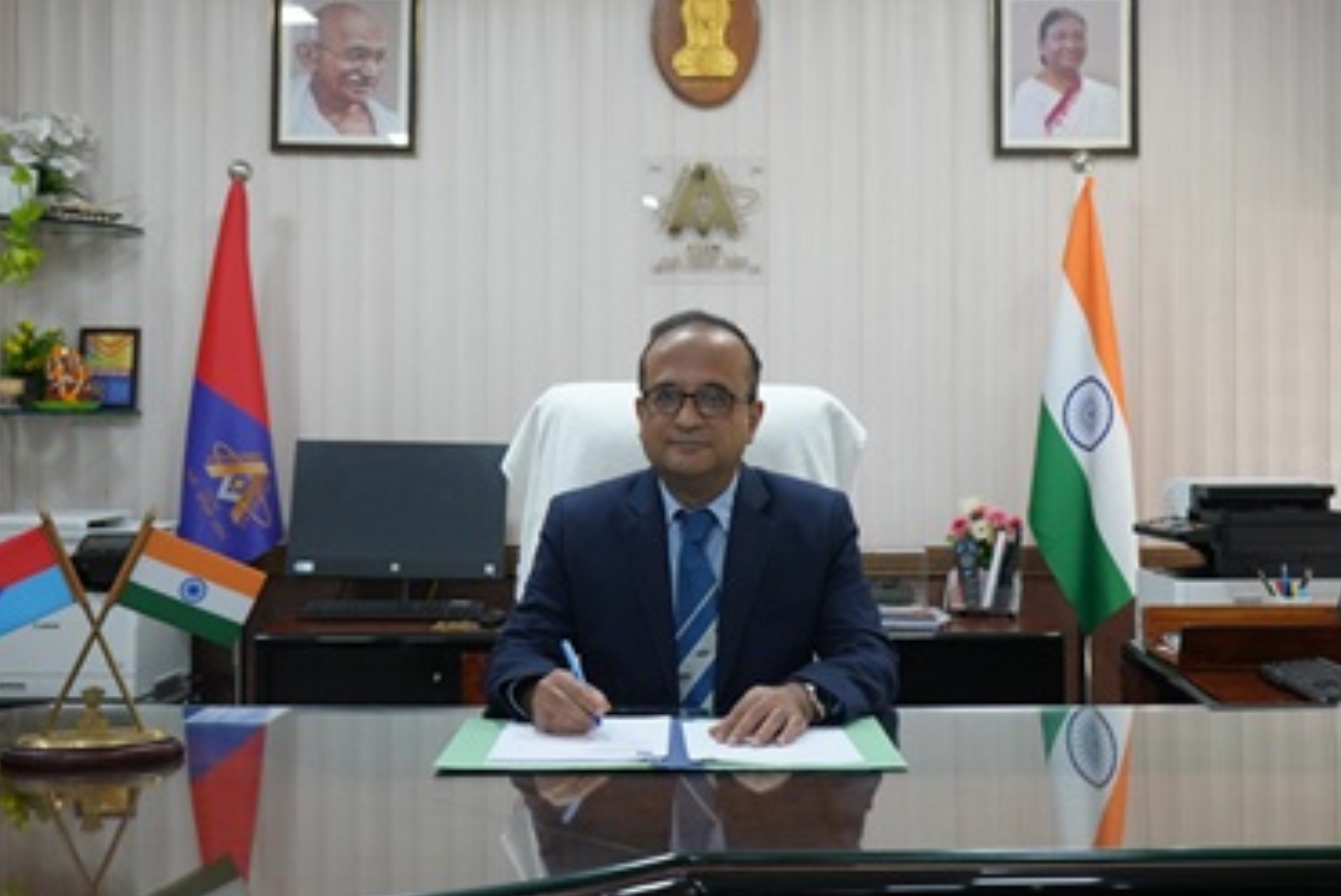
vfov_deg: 29.3
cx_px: 723
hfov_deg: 42.7
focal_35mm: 46
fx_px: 1715
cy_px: 408
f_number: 4
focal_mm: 39
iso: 2500
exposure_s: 1/160
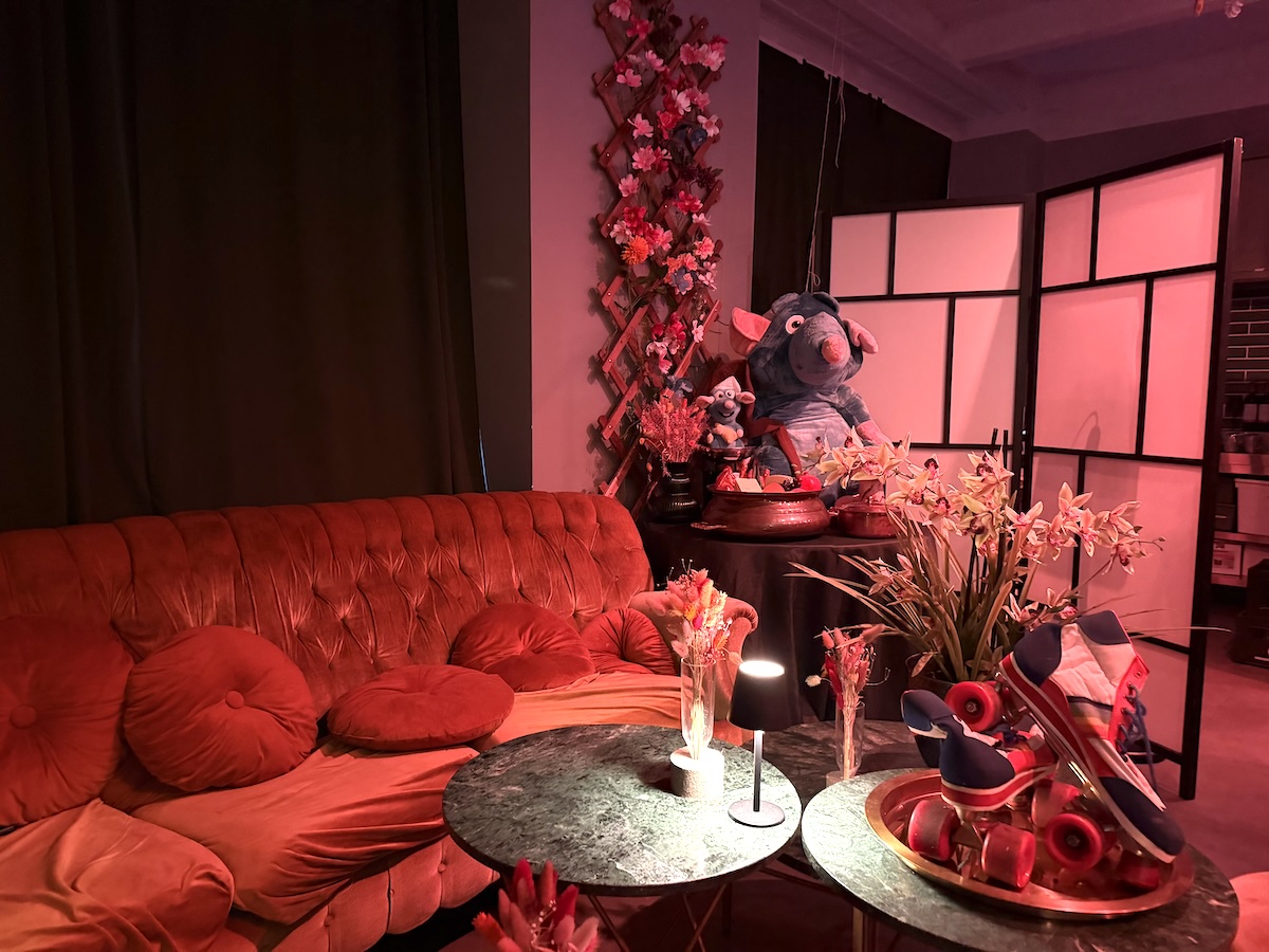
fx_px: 880
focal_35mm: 24
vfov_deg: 56.8
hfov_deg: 71.6
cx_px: 634
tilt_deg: -4.9
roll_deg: -0.3
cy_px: 476
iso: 1600
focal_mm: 6.76
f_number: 1.78
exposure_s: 1/29
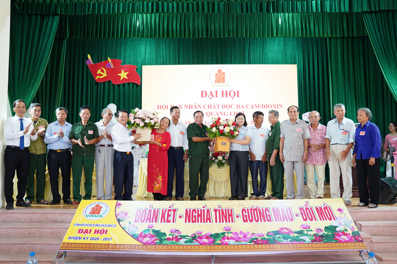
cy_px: 132
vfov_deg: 41.8
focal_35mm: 31
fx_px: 346
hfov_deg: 59.7
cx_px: 198
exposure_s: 1/40
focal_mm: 31.4
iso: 640
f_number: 4
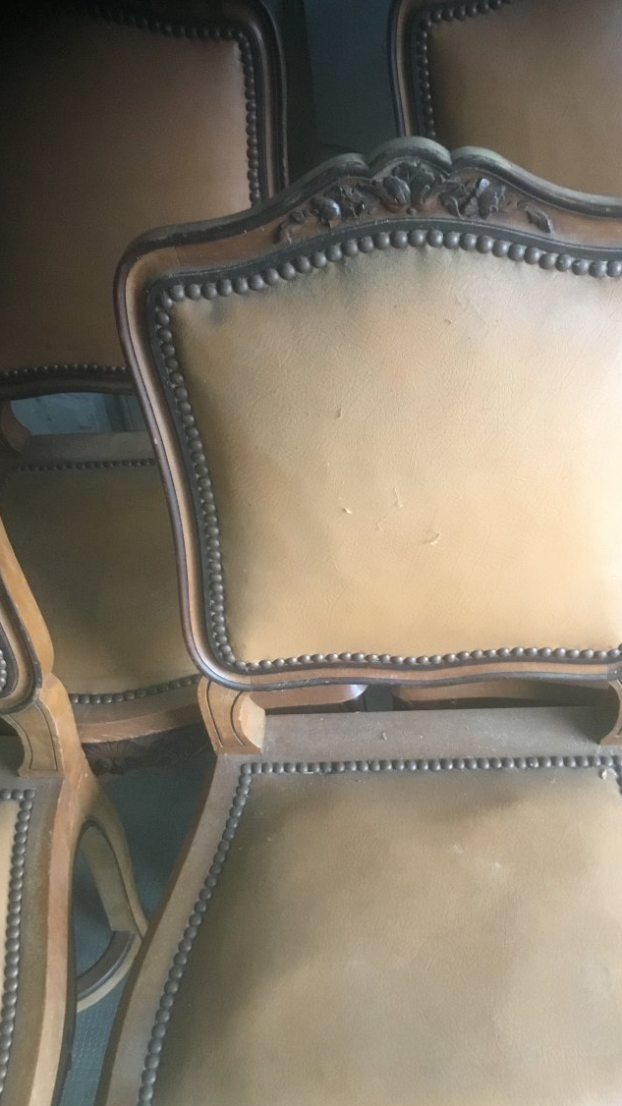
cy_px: 539
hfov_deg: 32.7
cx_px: 382
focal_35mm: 36
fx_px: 1056
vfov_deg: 55.3
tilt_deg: -46.8
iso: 200
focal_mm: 3.3
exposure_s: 1/33
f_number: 2.4
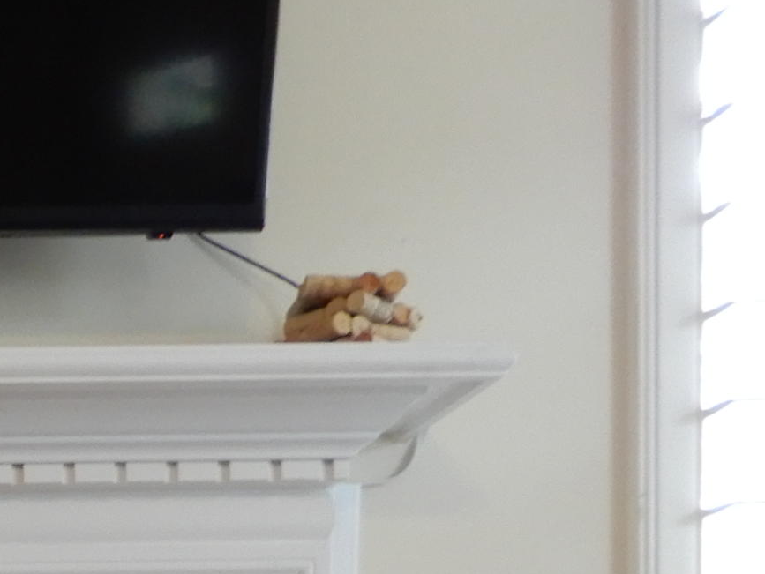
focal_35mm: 83
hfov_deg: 19.1
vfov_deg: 15.6
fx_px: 1835
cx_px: -533
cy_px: 990
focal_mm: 4.3
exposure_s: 1/30
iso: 220
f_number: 3.4
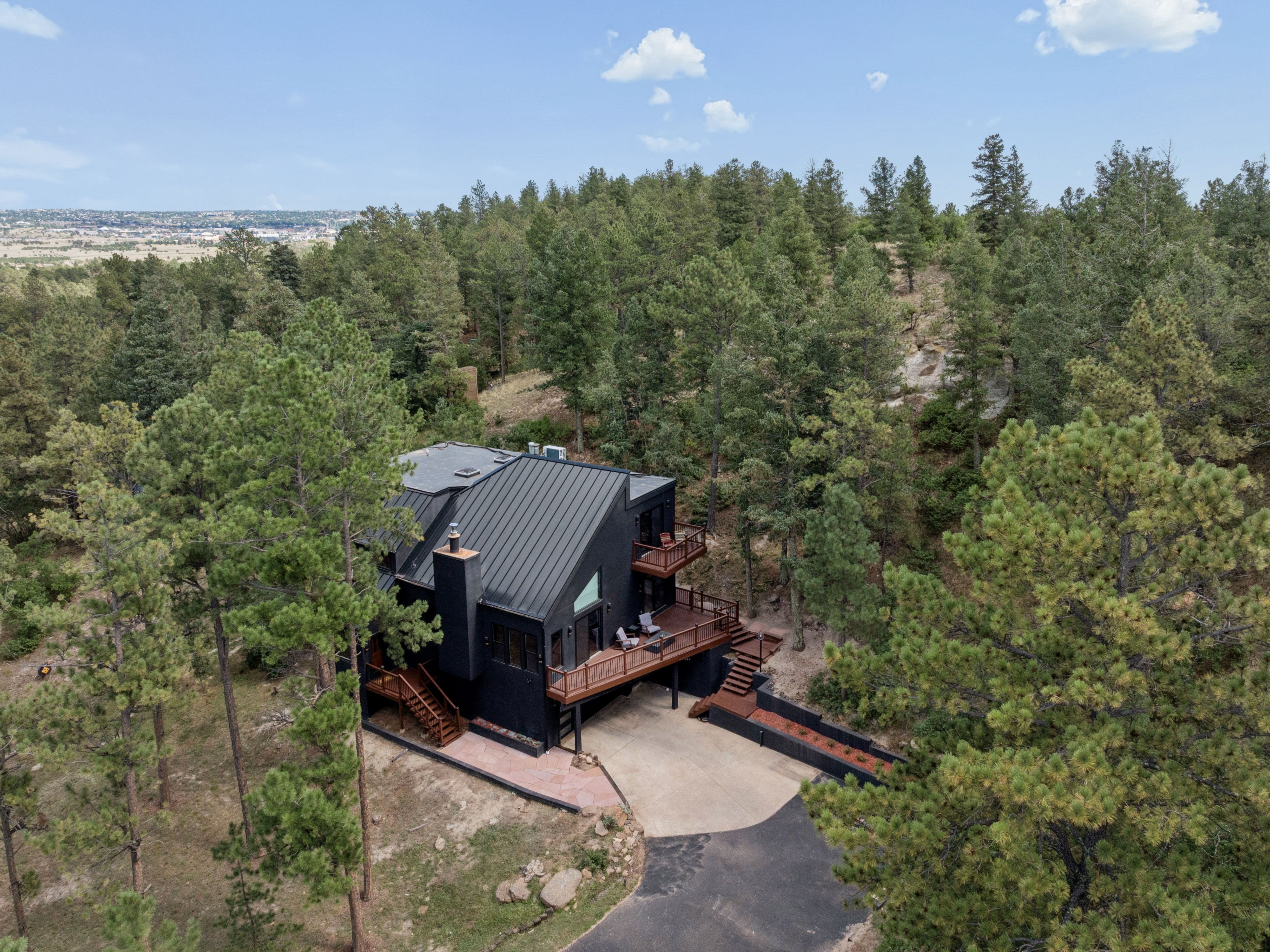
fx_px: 880
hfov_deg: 71.6
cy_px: 476
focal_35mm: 24
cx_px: 635
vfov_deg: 56.8
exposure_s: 1/160
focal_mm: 12.3
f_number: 9
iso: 100
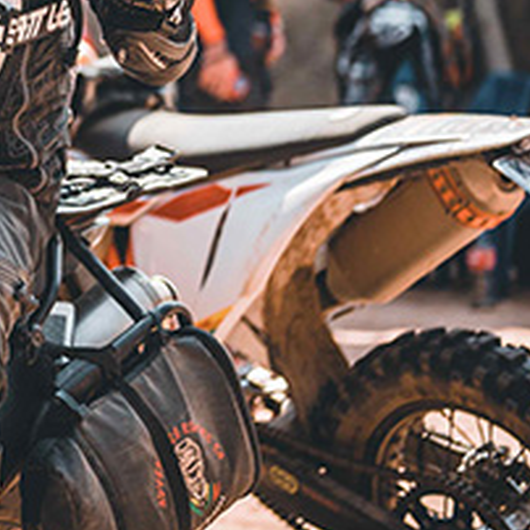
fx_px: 2737
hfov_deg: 10.5
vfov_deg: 10.9
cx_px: -383
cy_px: -104
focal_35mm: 158
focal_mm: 50
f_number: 1.8
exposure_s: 1/3200
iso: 160
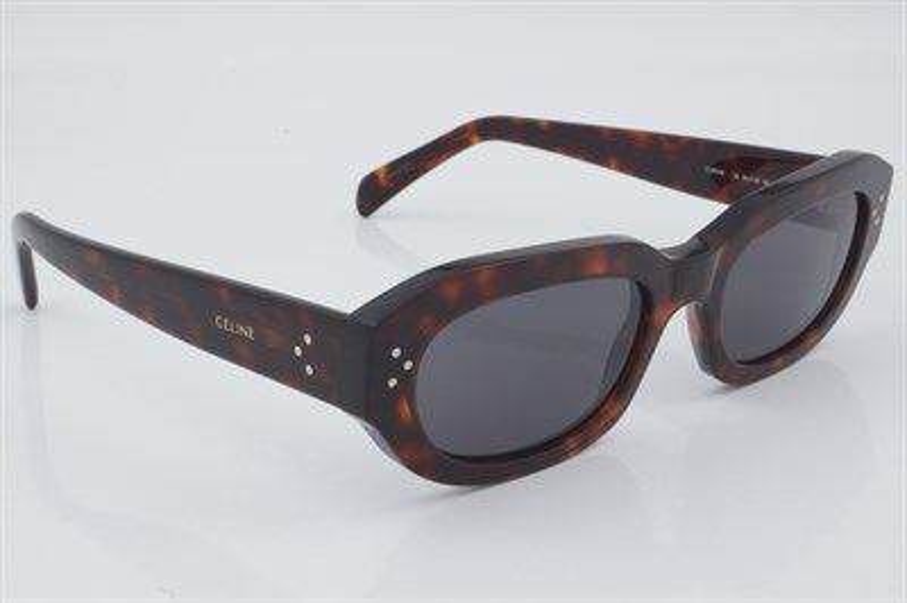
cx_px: 454
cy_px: 302
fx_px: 1888
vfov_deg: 18.2
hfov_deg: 27.0
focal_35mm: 75
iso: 100
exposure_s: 1/3
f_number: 32
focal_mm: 50
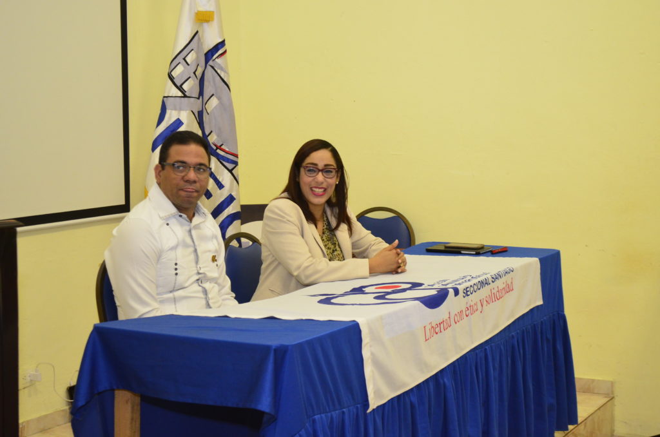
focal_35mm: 69
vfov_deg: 19.6
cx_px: 330
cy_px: 218
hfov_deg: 29.3
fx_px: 1262
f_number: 5.3
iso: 2000
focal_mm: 46
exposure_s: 1/40
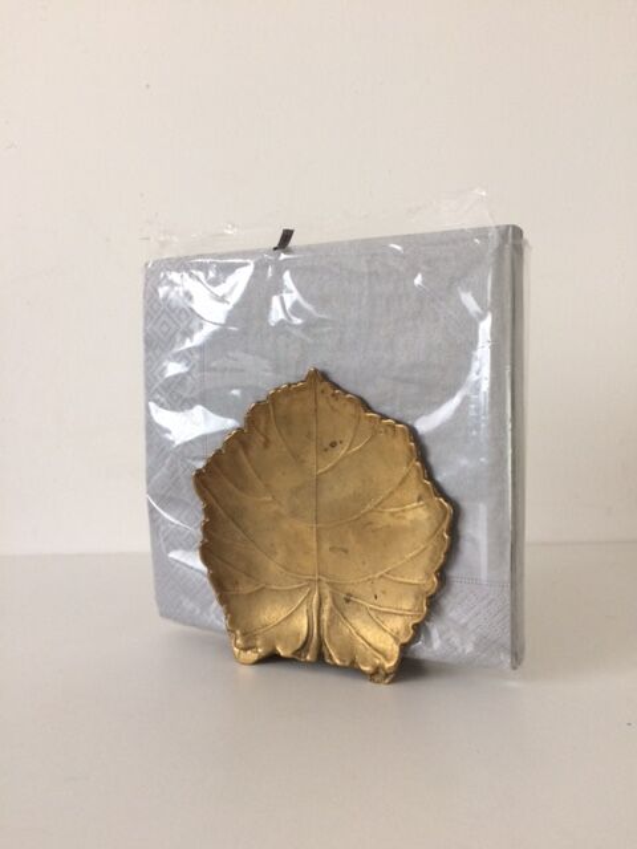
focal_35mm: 29
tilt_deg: -6.9
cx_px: 318
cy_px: 424
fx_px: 712
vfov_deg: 61.7
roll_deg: +1.8
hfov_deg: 48.2
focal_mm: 4.15
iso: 125
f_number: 2.2
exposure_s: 1/33
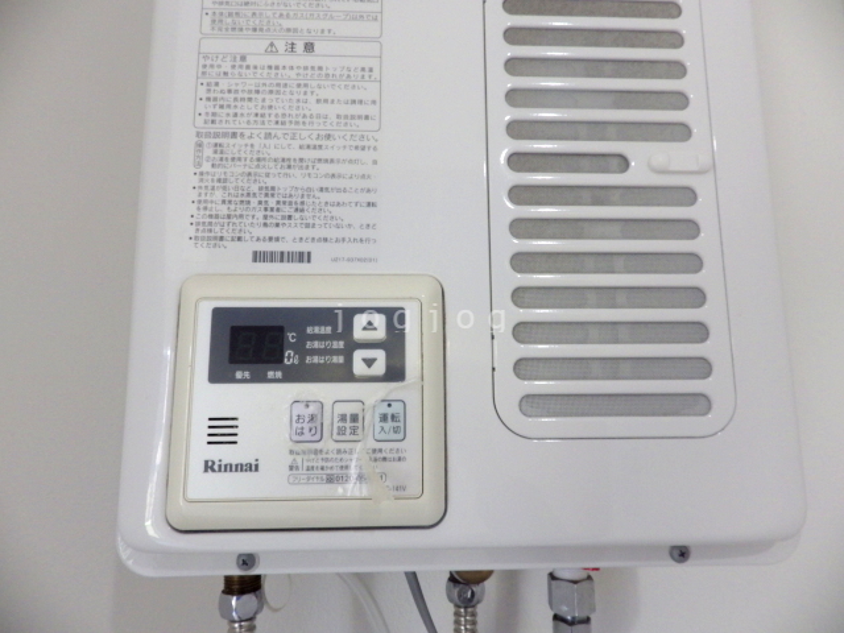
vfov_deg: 61.1
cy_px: 316
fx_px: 536
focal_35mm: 22
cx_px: 422
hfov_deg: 76.4
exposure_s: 1/45
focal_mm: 4
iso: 200
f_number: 3.1
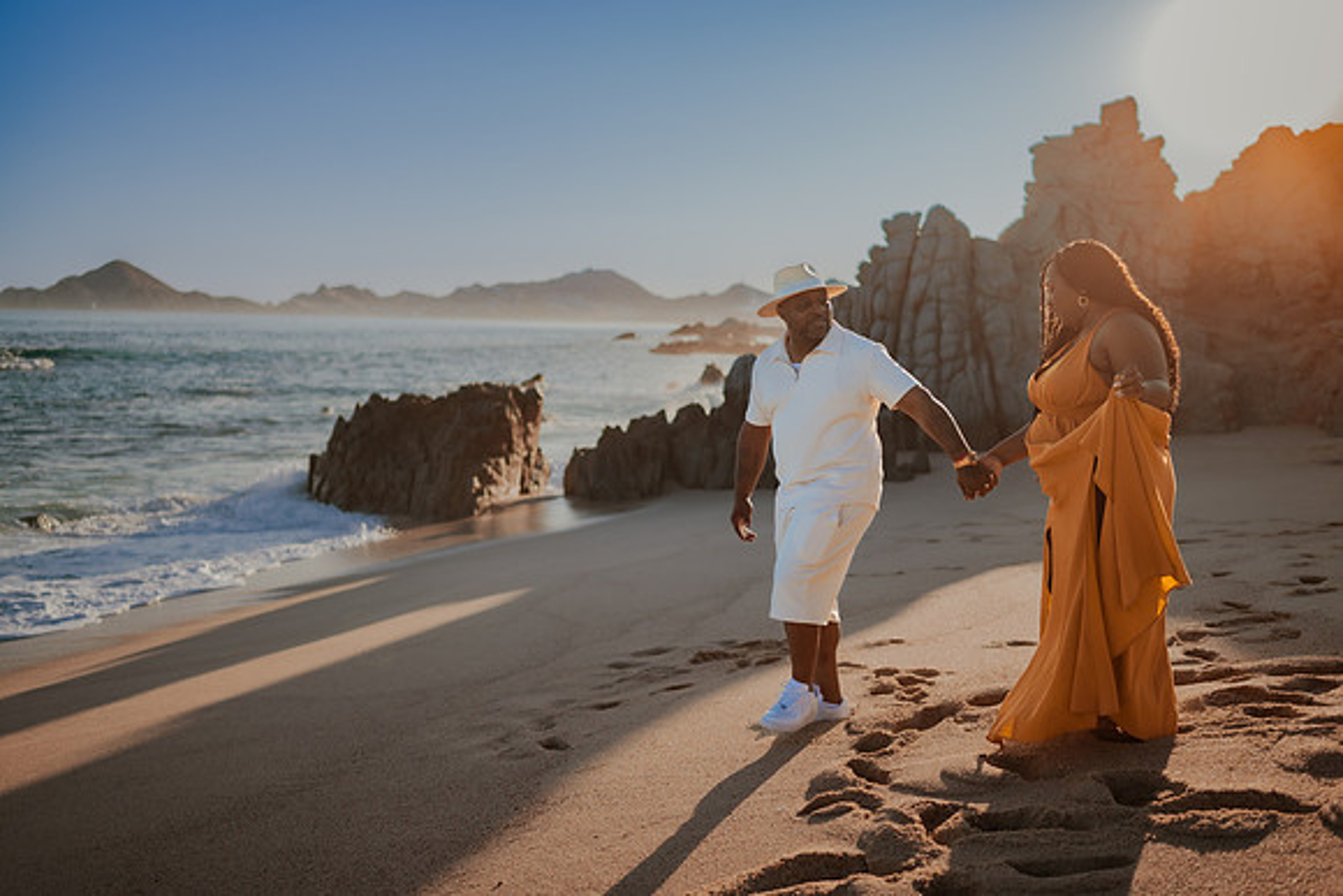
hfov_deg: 54.4
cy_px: 448
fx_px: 1306
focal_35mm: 35
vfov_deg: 37.9
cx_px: 672
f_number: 1.8
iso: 100
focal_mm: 35
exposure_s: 1/4000
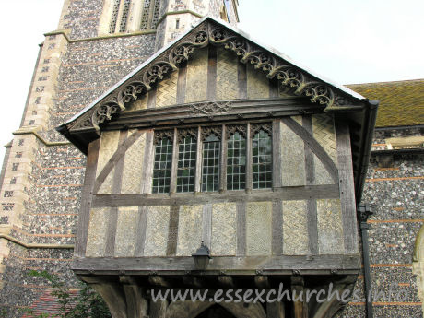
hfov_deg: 50.1
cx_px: 212
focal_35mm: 37
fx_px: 453
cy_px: 159
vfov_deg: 38.7
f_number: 4.5
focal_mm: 9.5
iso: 50
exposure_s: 1/97.6
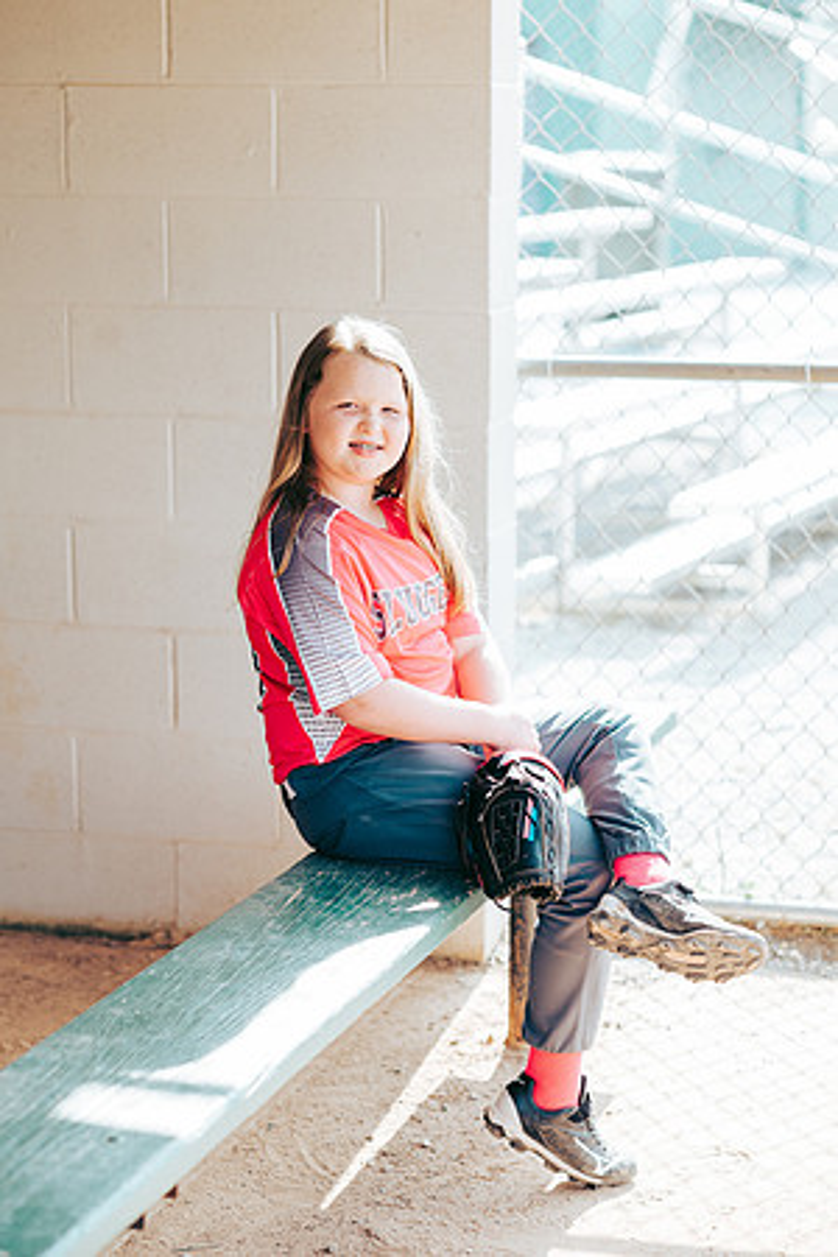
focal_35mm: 85
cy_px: 628
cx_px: 419
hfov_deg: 16.1
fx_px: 2968
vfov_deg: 23.9
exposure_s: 1/400
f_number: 2.8
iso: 160
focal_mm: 85
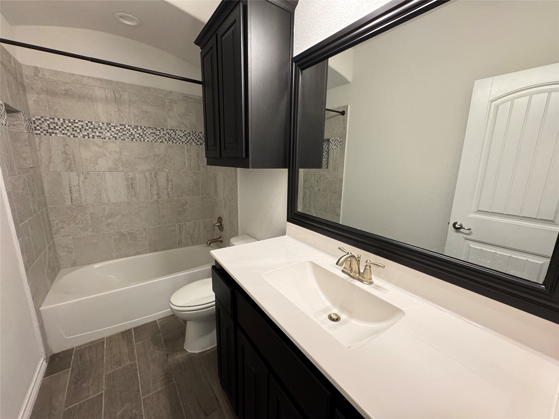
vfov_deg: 85.7
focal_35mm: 14
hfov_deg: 102.1
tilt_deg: -12.5
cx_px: 280
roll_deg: -1.7
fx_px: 226
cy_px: 210
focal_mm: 2.22
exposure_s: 1/120
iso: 250
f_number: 2.2
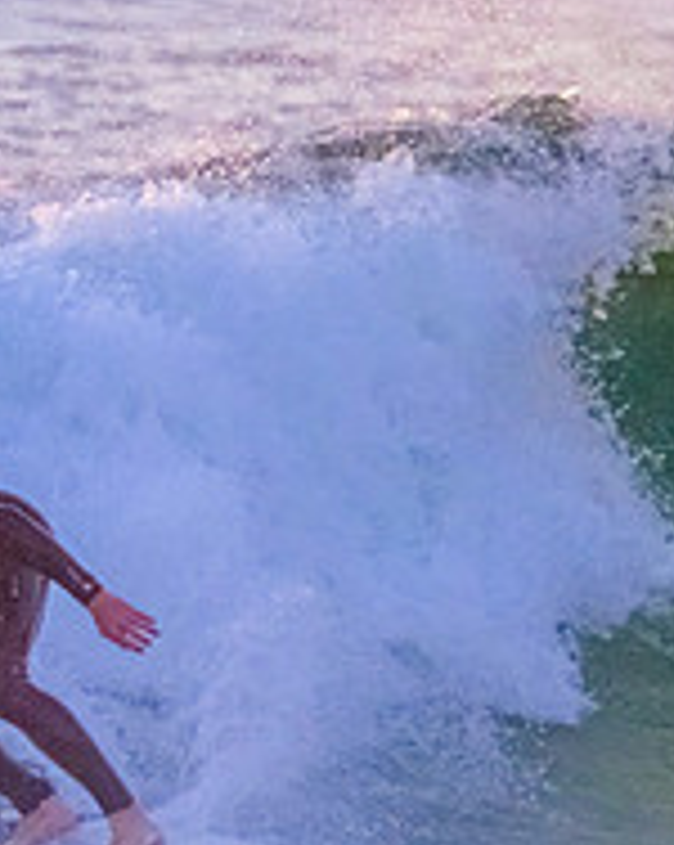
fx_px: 57993
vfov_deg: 0.8
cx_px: -548
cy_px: 640
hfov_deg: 0.7
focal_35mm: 2322
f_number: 11
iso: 7200
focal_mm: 800
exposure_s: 1/800
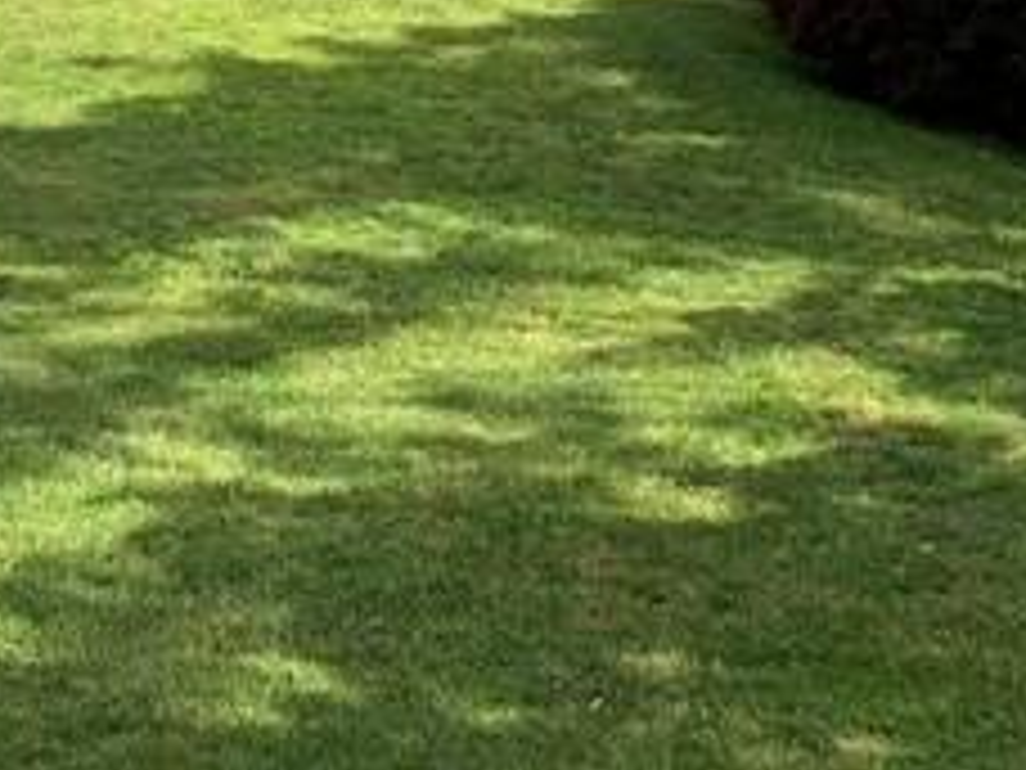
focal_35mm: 117
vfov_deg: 12.2
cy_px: -306
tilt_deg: +4.1
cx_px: 256
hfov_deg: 16.7
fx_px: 3468
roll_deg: +1.4
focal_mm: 4.25
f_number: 1.8
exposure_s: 1/1610
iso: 25
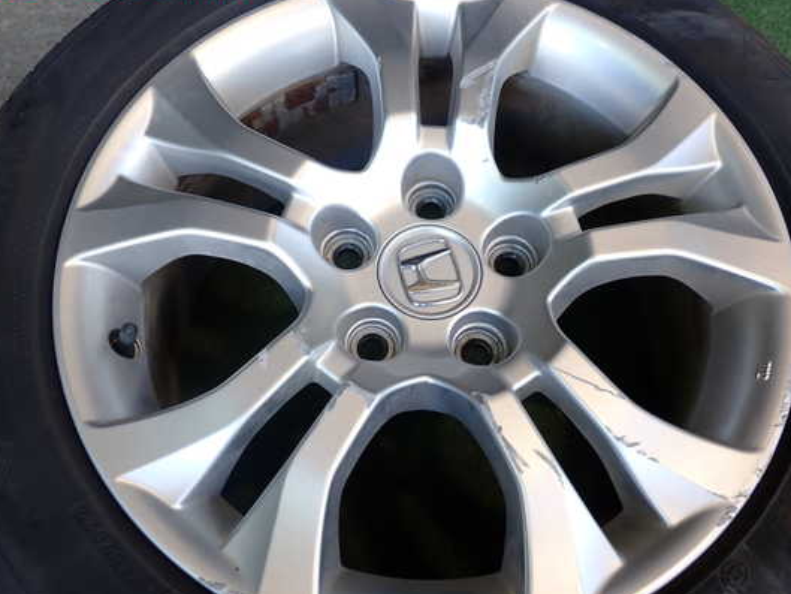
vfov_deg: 41.8
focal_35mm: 34
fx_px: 777
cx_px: 414
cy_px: 305
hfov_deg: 53.9
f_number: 2.3
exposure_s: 1/125
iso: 200
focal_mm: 5.4
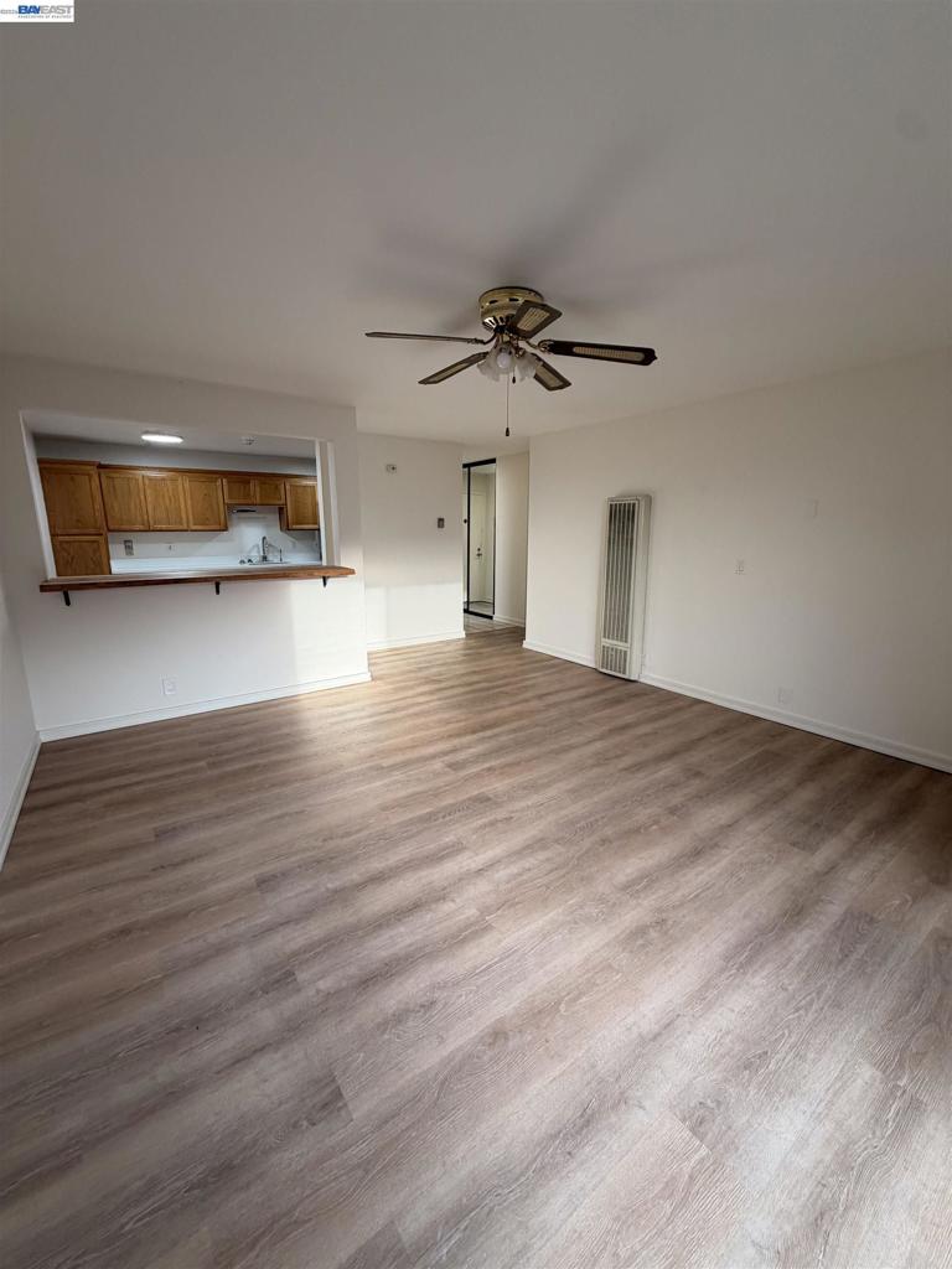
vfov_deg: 102.1
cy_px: 634
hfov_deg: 85.7
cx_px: 476
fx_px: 513
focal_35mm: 14
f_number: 2.2
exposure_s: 1/120
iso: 160
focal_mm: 2.22
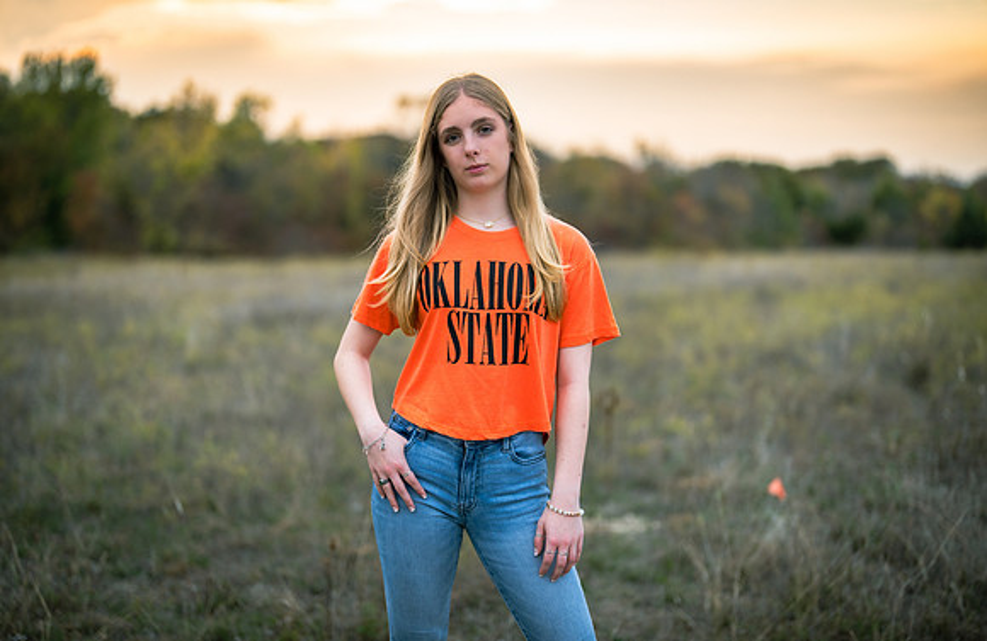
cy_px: 320
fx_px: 1371
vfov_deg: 26.3
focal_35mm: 50
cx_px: 494
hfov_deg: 39.6
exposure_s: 1/400
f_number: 1.2
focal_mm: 50
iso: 100
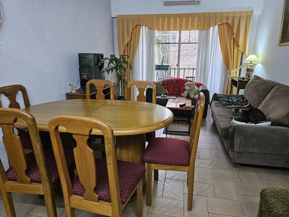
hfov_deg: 73.9
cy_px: 108
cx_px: 144
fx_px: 192
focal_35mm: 23
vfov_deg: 58.9
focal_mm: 6.3
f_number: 1.7
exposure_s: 1/100
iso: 640
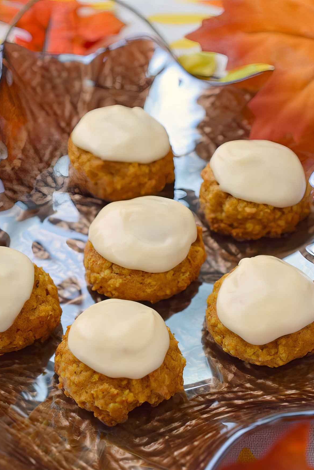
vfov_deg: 32.4
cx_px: 159
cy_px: 242
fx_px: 811
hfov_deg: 21.9
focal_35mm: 62
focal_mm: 40
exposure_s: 1/200
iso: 400
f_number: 7.1
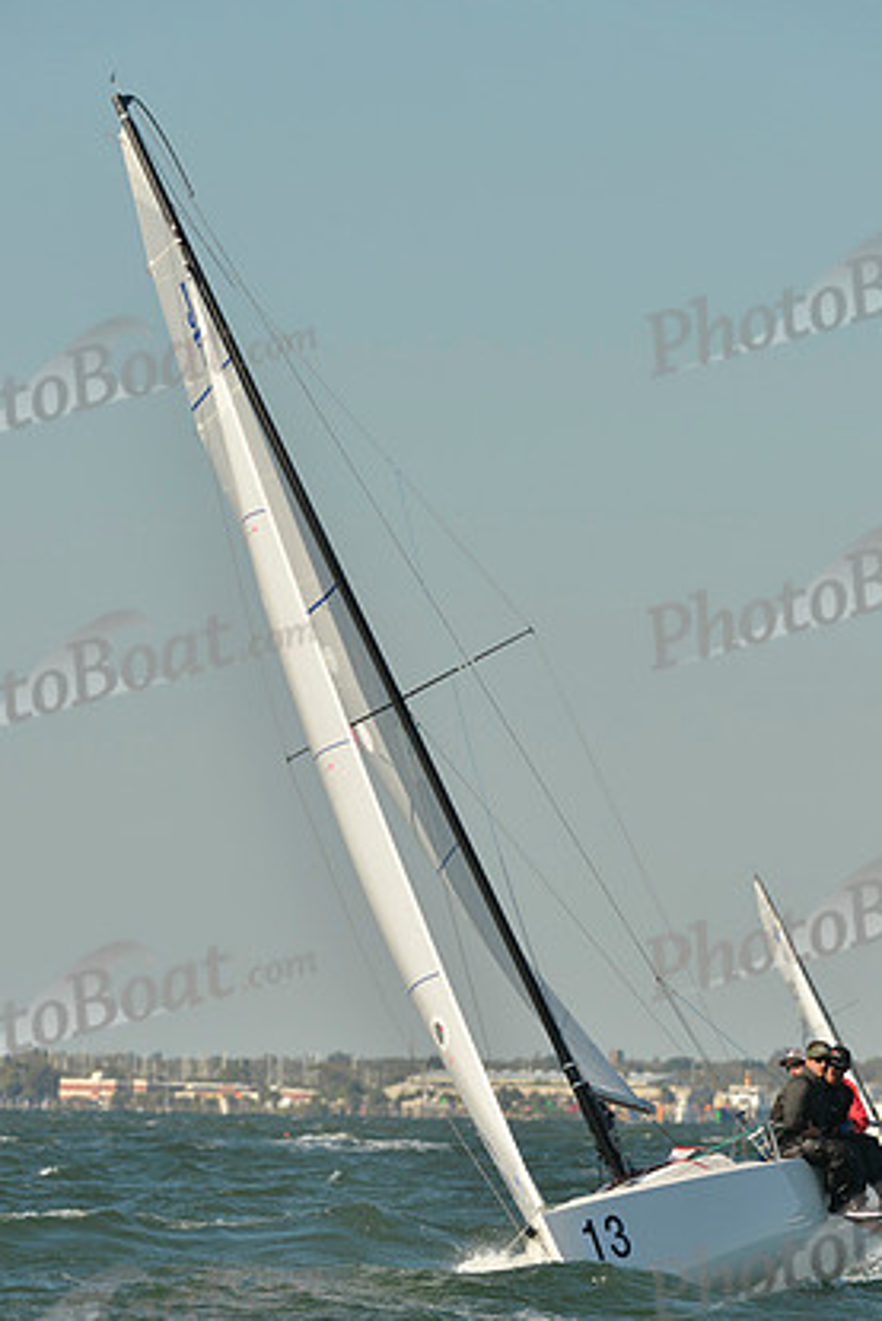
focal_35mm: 349
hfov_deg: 3.9
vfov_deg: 5.9
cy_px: 799
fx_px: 12814
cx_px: 482
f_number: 8
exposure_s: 1/1250
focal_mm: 250
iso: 280
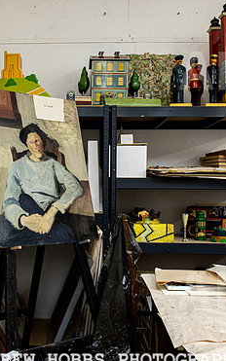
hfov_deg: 31.2
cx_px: 47
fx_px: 394
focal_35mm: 40
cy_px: 186
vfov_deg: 49.3
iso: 64
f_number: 5.6
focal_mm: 24
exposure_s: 1/5
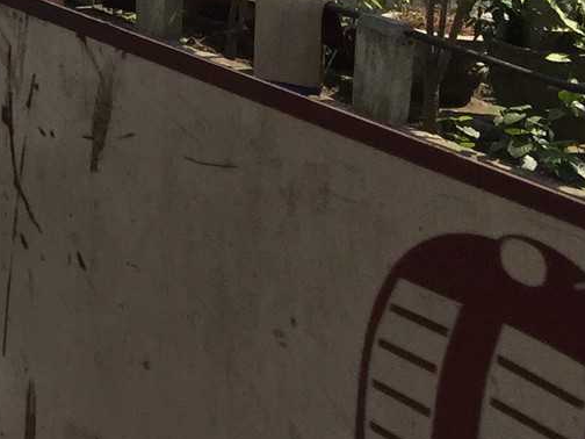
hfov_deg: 14.7
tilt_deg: -4.3
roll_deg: -3.2
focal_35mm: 115
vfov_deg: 12.1
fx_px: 1943
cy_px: -292
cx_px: -510
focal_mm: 4.15
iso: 32
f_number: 2.2
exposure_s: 1/2198
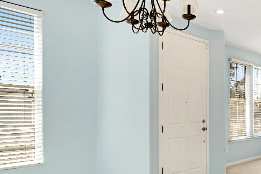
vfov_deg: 39.7
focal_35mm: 33
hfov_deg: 49.5
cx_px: 245
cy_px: 108
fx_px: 239
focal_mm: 10
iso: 400
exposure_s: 1/125
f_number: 8
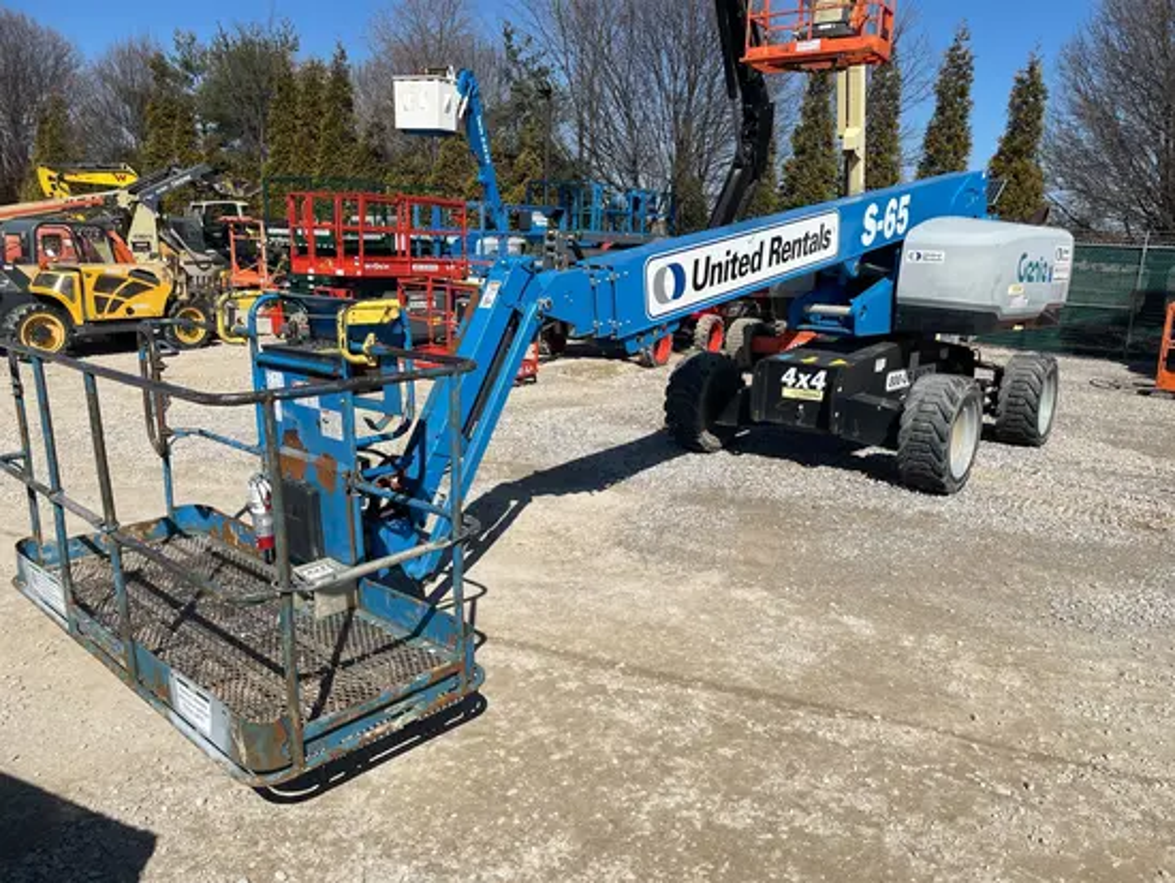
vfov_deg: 53.1
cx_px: 588
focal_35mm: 26
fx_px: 883
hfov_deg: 67.3
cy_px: 442
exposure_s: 1/5291
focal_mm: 4.2
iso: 32
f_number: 1.6
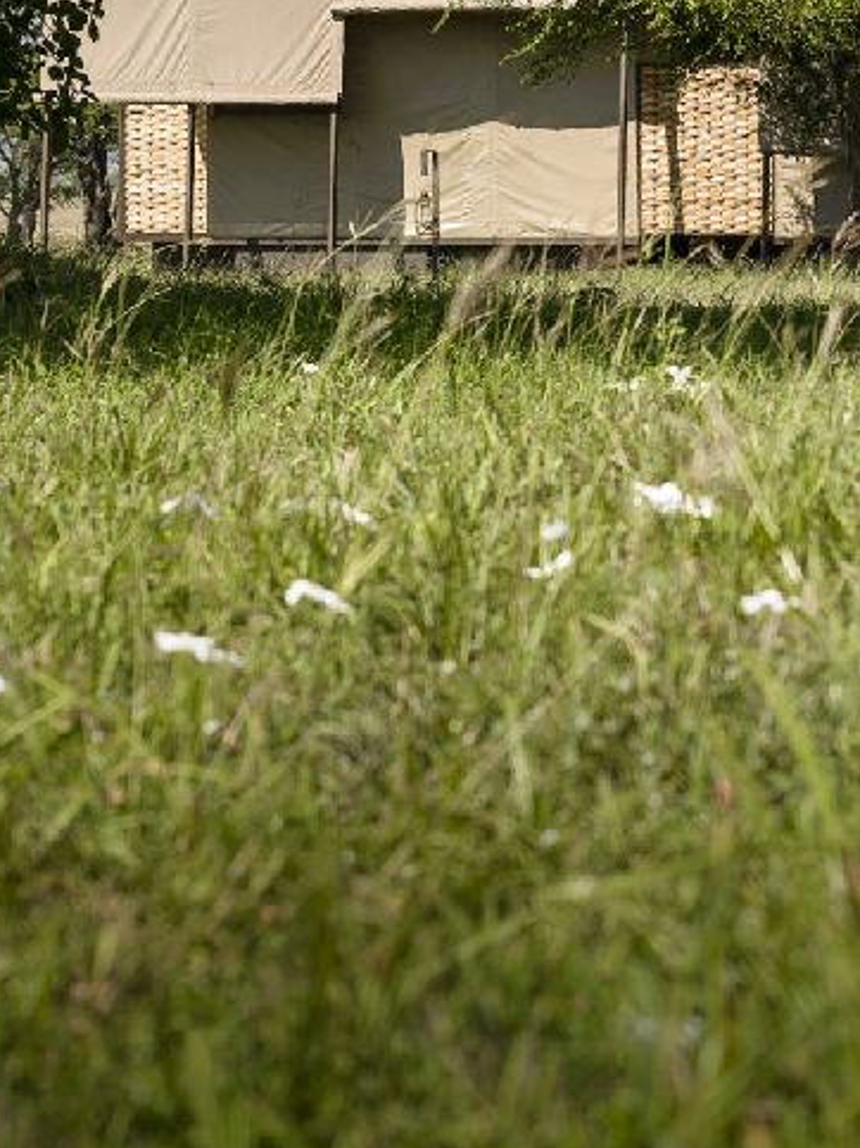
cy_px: 235
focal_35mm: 153
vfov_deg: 12.9
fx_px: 5070
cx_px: 1449
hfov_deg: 9.3
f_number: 5.6
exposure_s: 1/320
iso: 50
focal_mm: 48
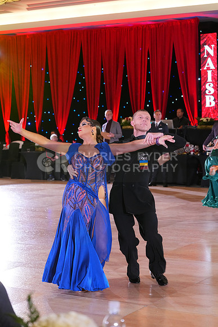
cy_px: 164
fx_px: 672
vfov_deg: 27.3
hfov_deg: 18.4
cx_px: 109
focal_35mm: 74
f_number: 4.5
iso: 3200
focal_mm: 74
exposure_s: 1/250
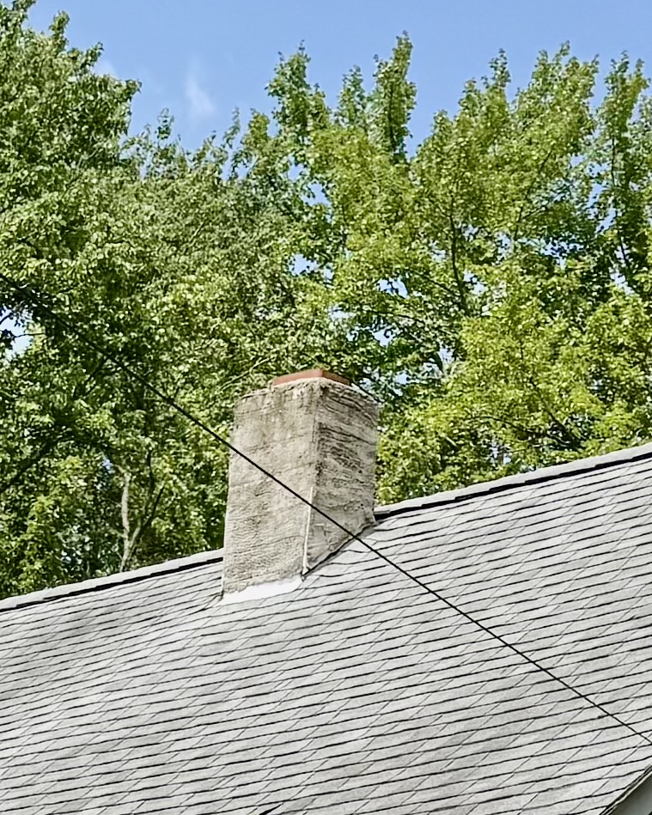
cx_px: 102
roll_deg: -2.8
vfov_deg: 13.3
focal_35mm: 141
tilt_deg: +8.1
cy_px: 1004
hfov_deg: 10.9
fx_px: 3402
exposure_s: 1/3584
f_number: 1.78
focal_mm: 6.76
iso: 80
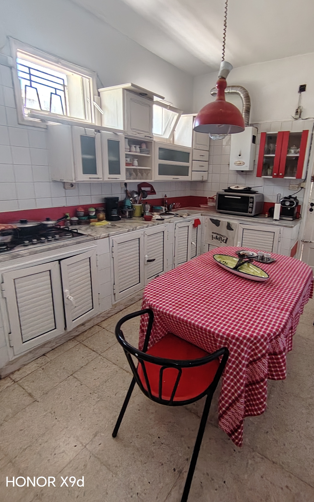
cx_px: 185
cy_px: 238
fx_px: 260
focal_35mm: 19
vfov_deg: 87.9
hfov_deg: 61.8
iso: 232
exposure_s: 1/33.3
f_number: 2.2
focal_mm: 1.42
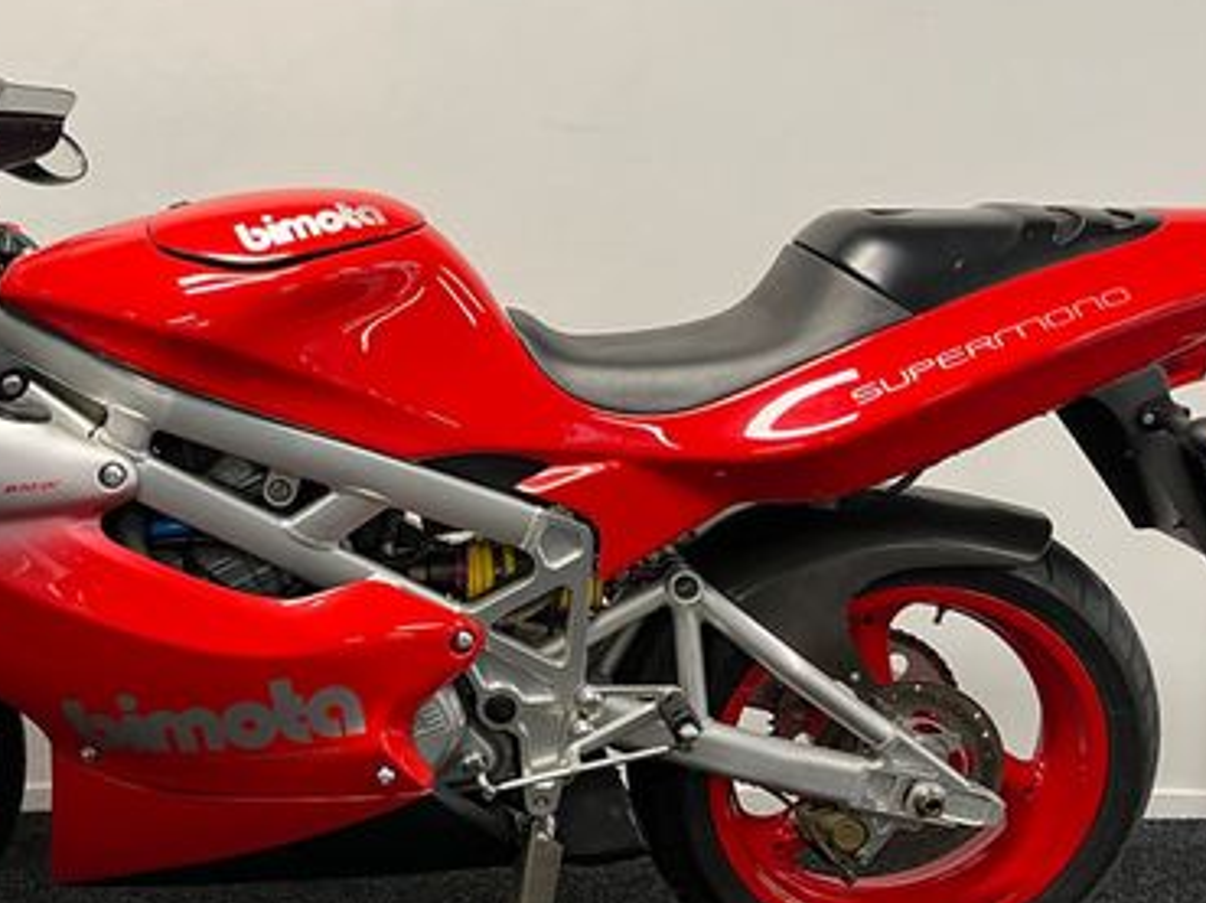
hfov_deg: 41.3
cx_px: 365
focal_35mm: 45
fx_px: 1567
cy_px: 528
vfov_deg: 32.1
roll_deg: +0.3
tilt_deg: -11.3
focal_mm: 5.1
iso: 100
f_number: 1.6
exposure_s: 1/50
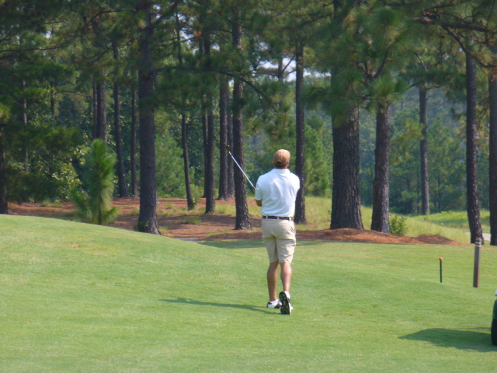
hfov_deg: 8.9
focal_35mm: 222
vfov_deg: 6.7
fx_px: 3187
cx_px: 248
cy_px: 186
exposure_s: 1/320
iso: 80
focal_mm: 36.6
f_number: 4.5
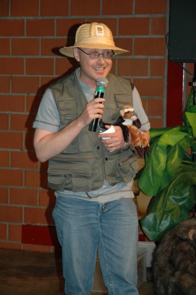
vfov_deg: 19.5
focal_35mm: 105
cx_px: 98
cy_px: 148
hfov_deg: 13.0
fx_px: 860
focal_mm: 70
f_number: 4.5
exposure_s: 1/60
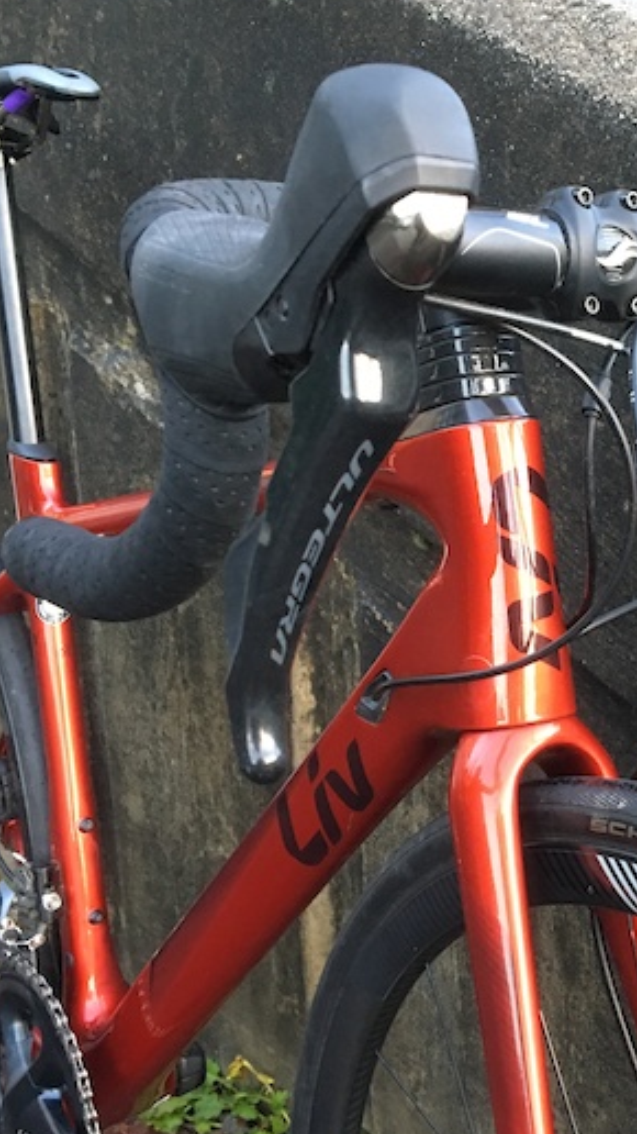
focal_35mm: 49
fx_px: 1472
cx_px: 611
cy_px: 591
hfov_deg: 23.6
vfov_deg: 42.1
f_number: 2.2
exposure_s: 1/30
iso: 160
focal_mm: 4.15
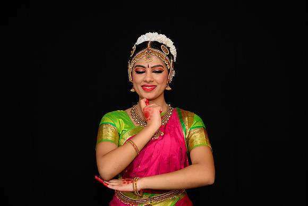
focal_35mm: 70
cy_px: 103
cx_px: 154
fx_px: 599
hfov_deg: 28.8
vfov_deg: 19.5
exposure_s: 1/125
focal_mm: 70
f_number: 5
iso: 800
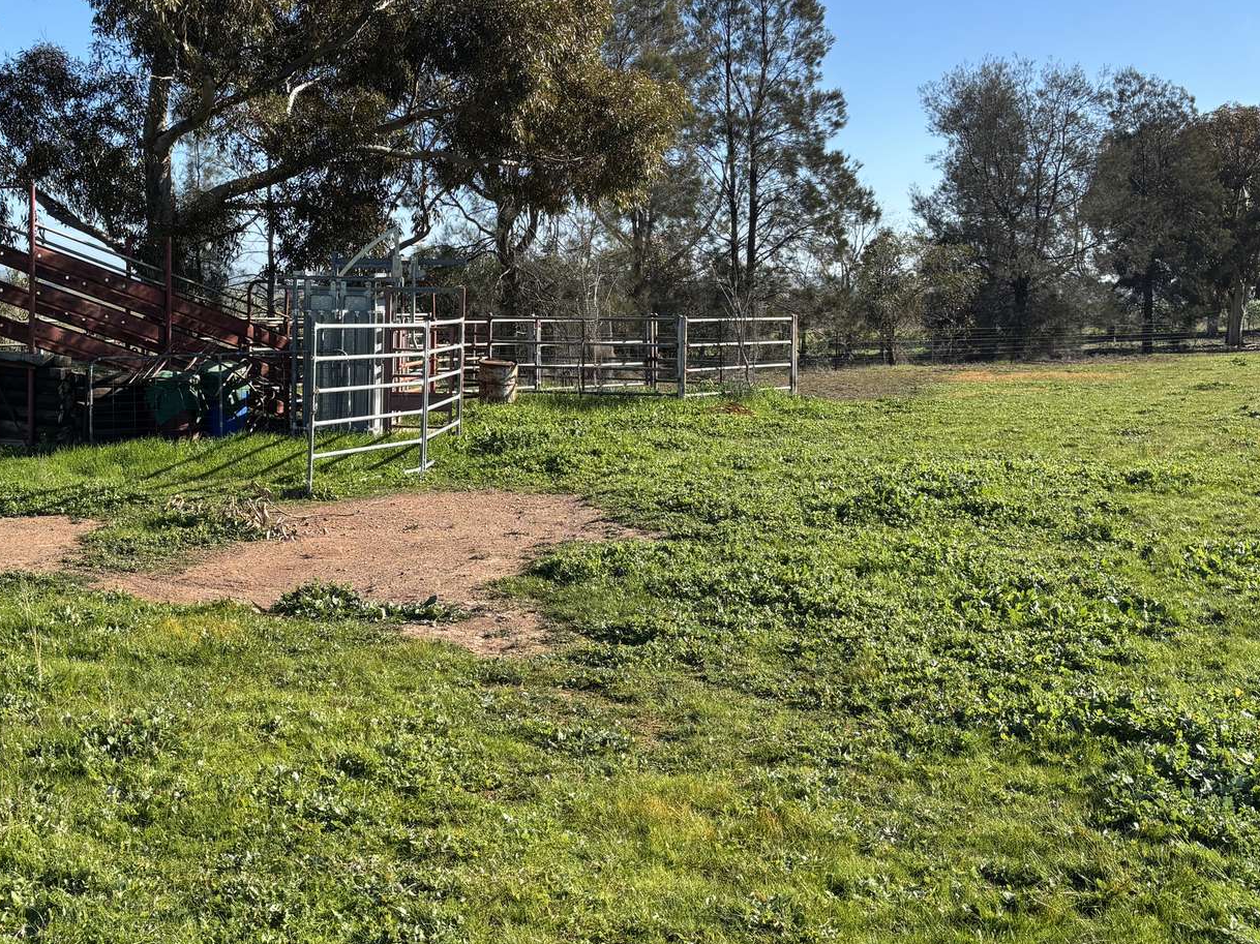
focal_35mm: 41
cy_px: 295
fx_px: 1492
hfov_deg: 45.0
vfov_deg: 34.7
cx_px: 402
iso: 50
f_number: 1.6
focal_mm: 5.96
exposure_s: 1/1721
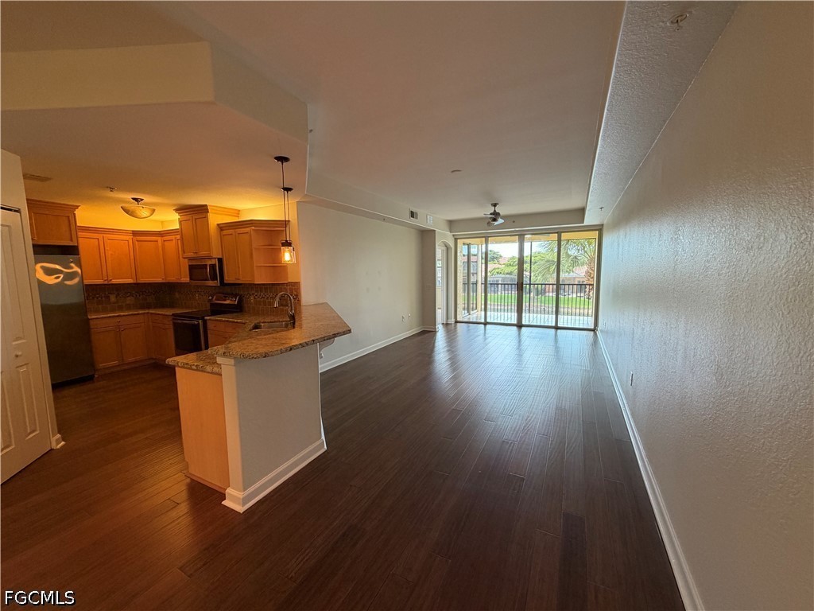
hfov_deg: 102.1
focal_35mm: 14
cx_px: 407
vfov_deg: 85.7
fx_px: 329
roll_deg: +1.1
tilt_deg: -6.1
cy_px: 306
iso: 200
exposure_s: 1/60
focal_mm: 2.22
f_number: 2.2
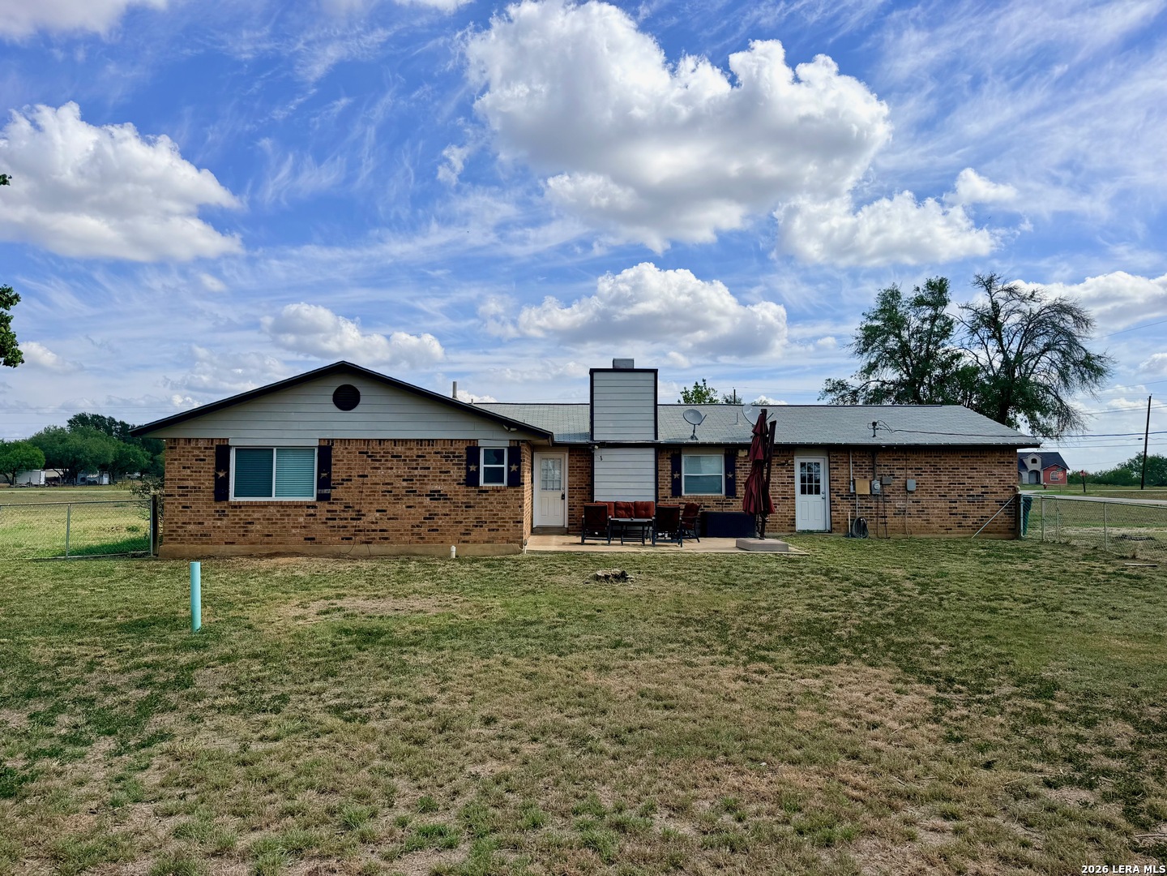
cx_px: 584
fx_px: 809
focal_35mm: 24
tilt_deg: +3.4
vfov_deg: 56.8
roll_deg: +0.6
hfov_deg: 71.6
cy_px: 438
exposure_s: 1/7353
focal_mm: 6.76
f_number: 1.78
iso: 80
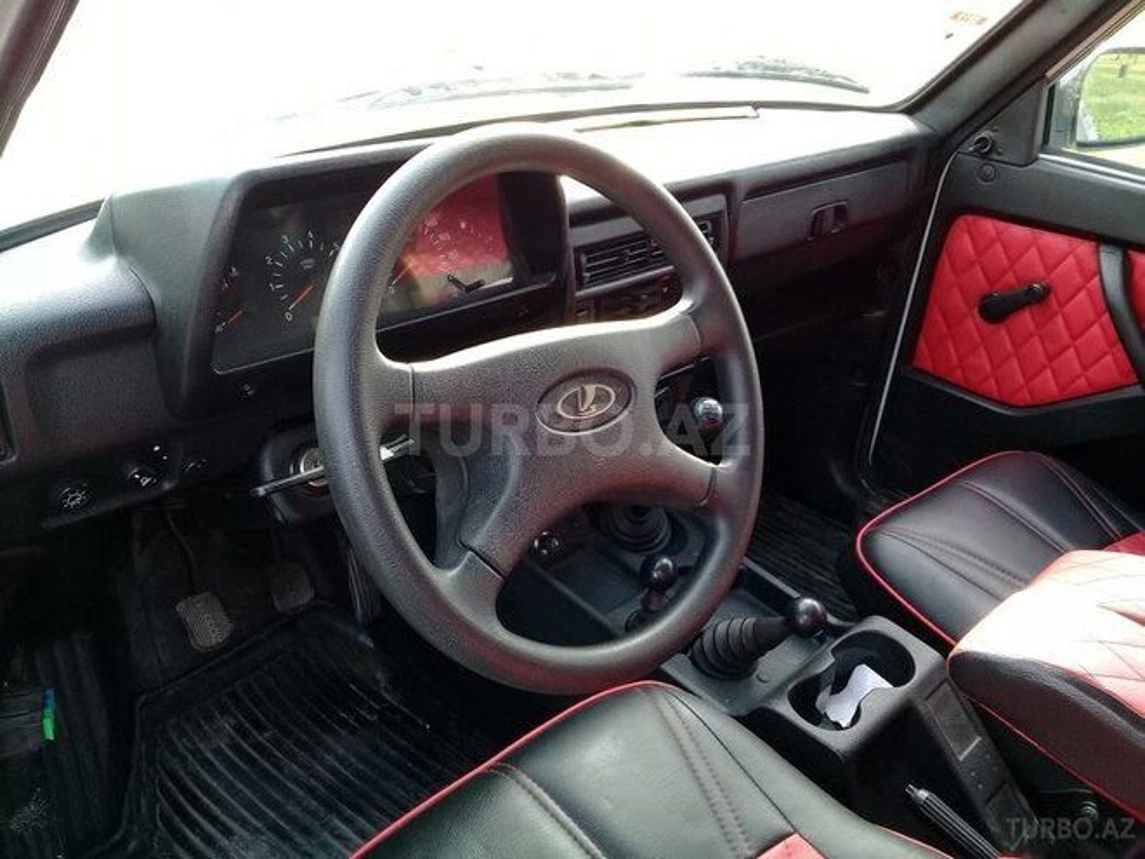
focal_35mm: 31
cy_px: 430
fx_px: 1025
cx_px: 572
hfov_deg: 58.4
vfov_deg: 45.4
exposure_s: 1/33
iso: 64
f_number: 2.2
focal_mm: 3.3
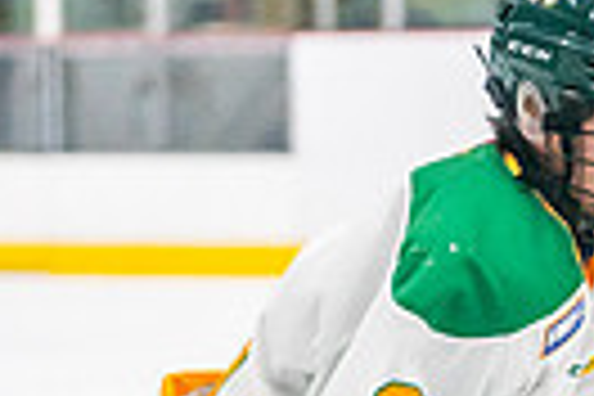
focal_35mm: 442
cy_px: 610
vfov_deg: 3.1
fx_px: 7292
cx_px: 533
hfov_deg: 4.7
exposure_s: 1/1250
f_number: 2.8
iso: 3200
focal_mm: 87
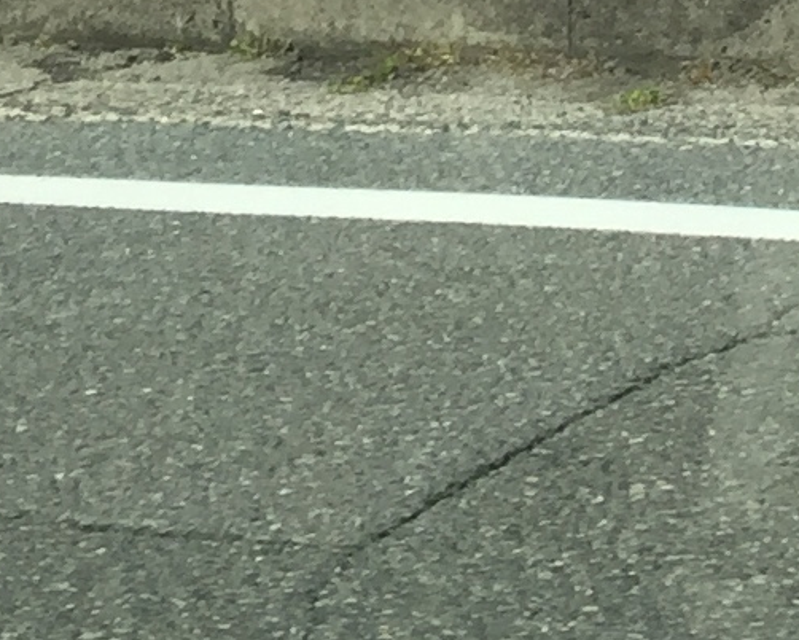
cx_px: 1456
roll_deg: +4.1
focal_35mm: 184
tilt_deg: +5.2
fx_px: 4353
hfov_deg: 9.9
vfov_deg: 7.5
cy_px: -1226
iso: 32
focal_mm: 4.15
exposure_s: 1/1582
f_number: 2.2
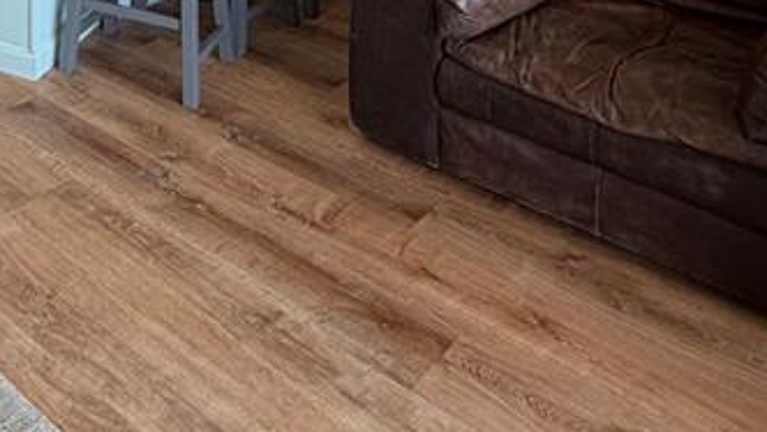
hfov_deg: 38.2
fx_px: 956
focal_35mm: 47
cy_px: -286
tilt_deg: -5.7
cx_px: -21
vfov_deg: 20.2
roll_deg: +1.7
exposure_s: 1/120
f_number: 2.2
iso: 80
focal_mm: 2.22
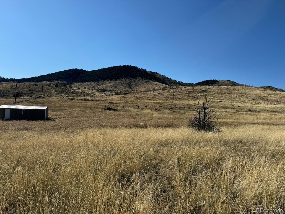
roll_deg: -2.7
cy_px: 107
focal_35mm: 24
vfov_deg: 56.8
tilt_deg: +1.7
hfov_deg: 71.6
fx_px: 198
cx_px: 142
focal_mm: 6.76
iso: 80
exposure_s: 1/7092
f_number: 1.78
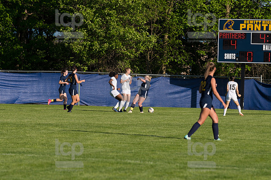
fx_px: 2257
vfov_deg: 4.6
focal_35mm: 300
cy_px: 90
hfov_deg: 6.9
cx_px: 136
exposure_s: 1/1600
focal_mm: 200
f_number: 5.6
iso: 250
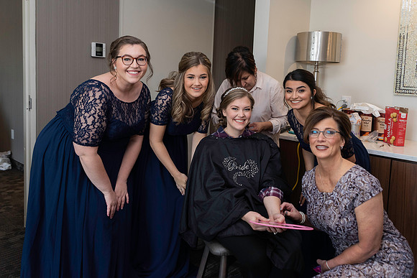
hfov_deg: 63.1
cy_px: 108
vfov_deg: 44.3
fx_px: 339
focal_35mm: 29
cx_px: 208
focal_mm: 24
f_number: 4.5
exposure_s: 1/200
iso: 640
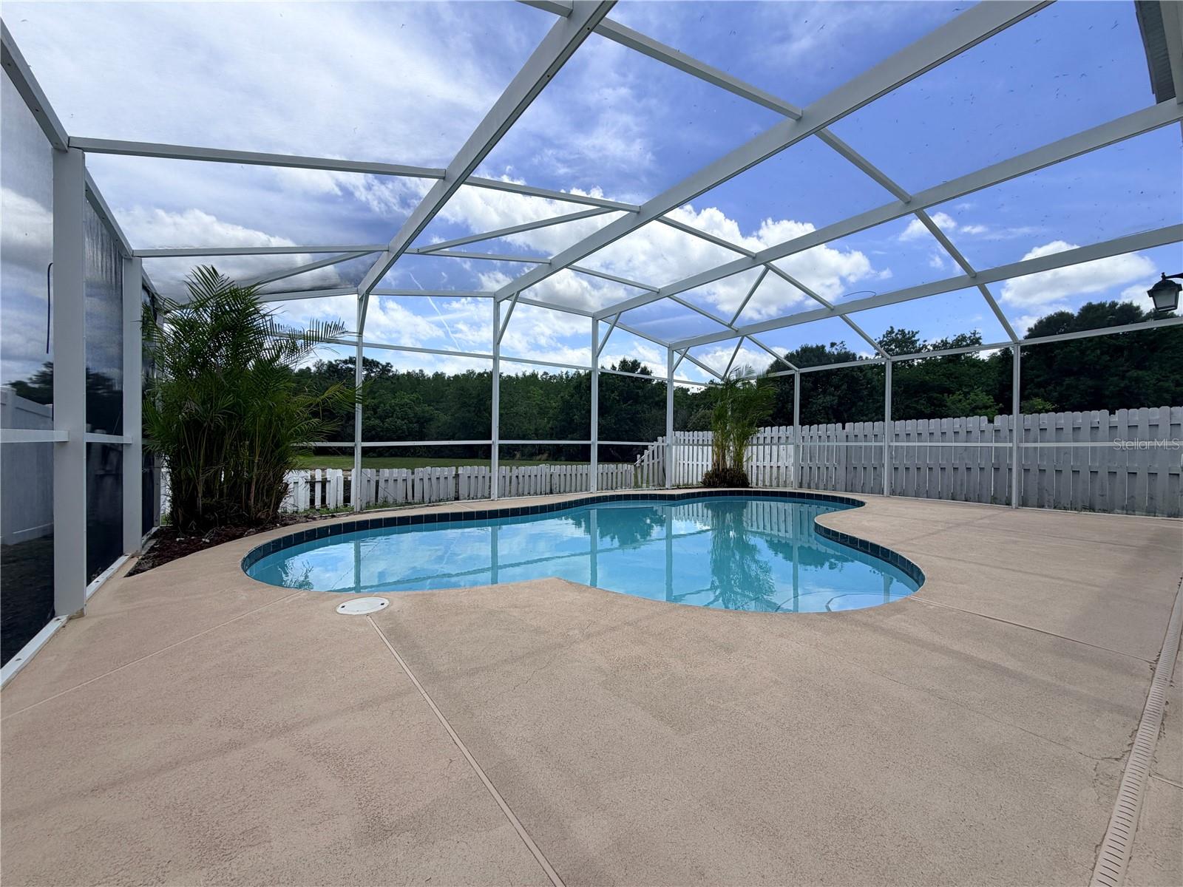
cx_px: 592
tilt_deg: +0.5
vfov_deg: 85.7
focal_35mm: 14
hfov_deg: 102.1
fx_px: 478
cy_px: 444
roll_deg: +0.2
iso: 20
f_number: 2.2
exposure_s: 1/770
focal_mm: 2.22
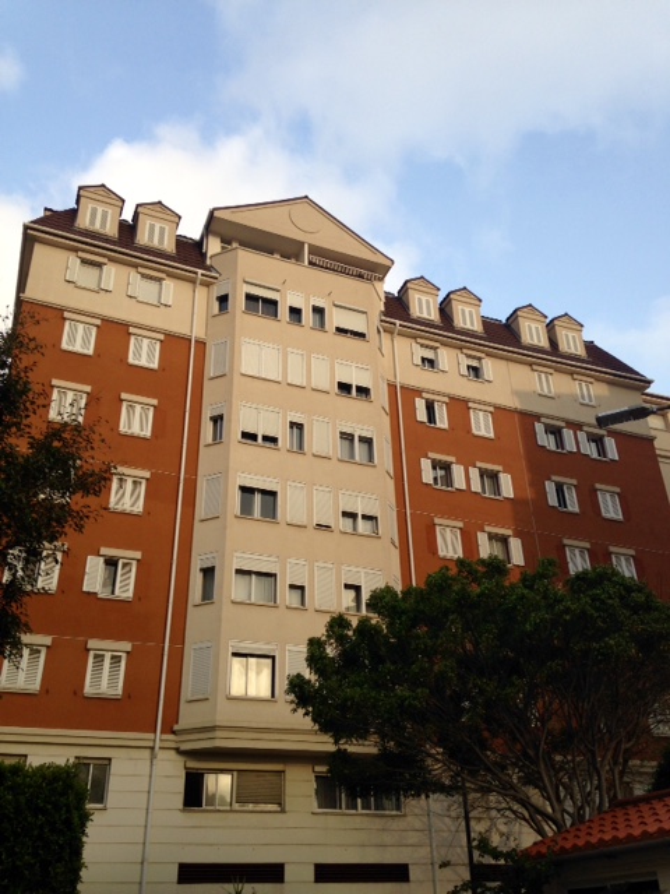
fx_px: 852
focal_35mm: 33
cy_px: 447
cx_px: 335
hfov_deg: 42.9
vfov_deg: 55.4
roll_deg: +1.9
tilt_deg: +30.1
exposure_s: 1/382
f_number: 2.4
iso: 50
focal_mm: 4.12
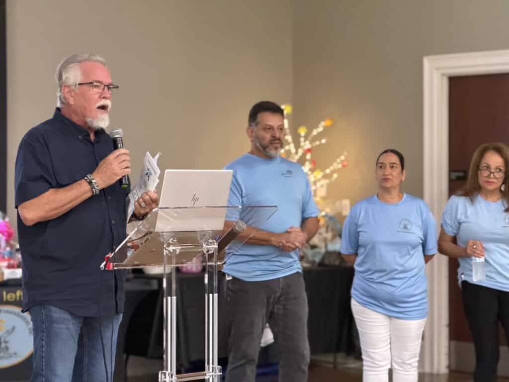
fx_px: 1470
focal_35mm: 100
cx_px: 254
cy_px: 191
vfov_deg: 14.8
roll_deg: -0.1
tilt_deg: -0.5
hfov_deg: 19.6
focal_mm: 16.89
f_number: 2.8
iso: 800
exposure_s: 1/40
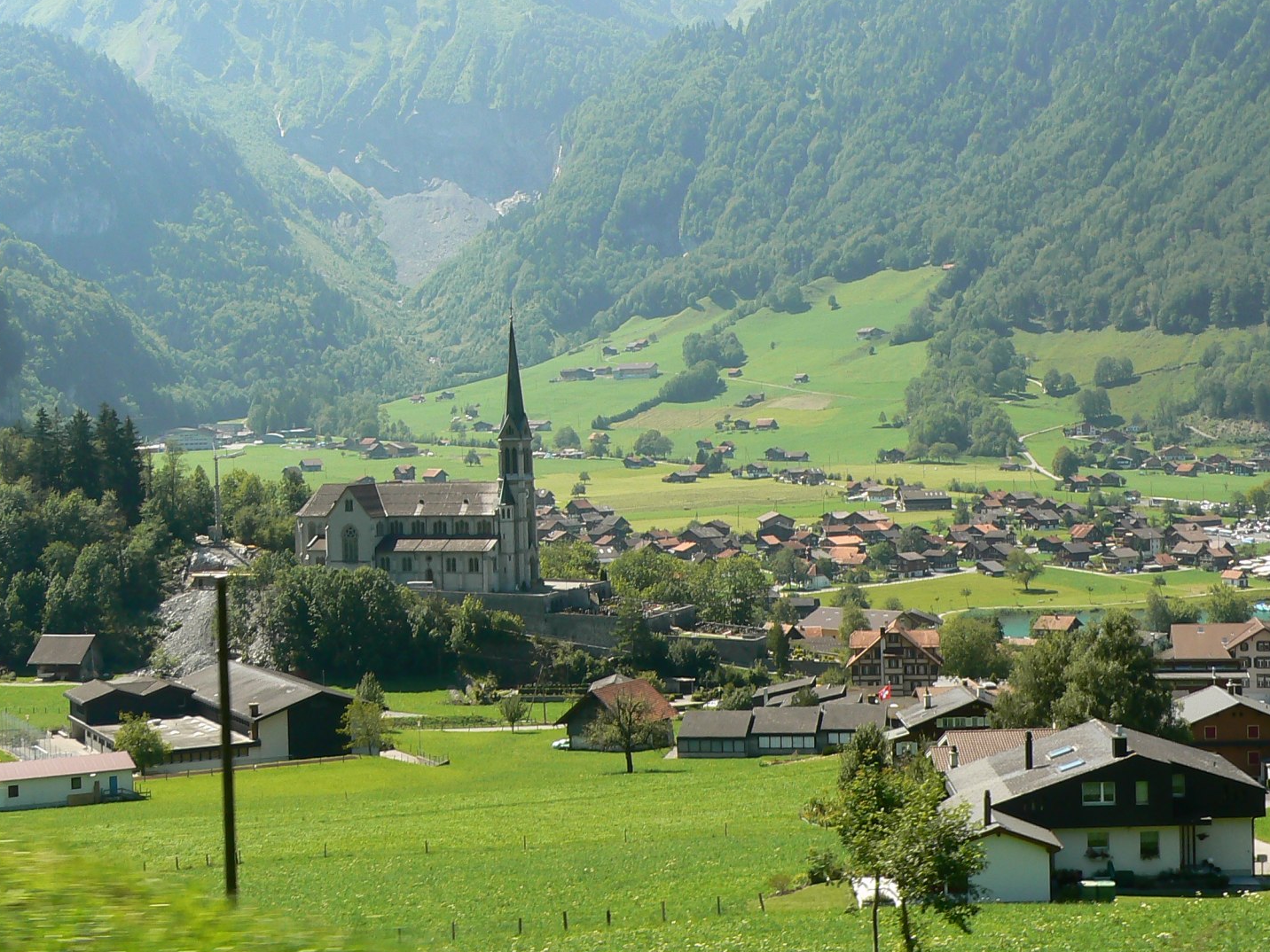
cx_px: 597
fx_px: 2091
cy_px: 427
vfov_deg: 25.6
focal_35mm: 57
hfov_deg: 33.8
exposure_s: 1/200
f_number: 5.6
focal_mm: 6.9
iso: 80
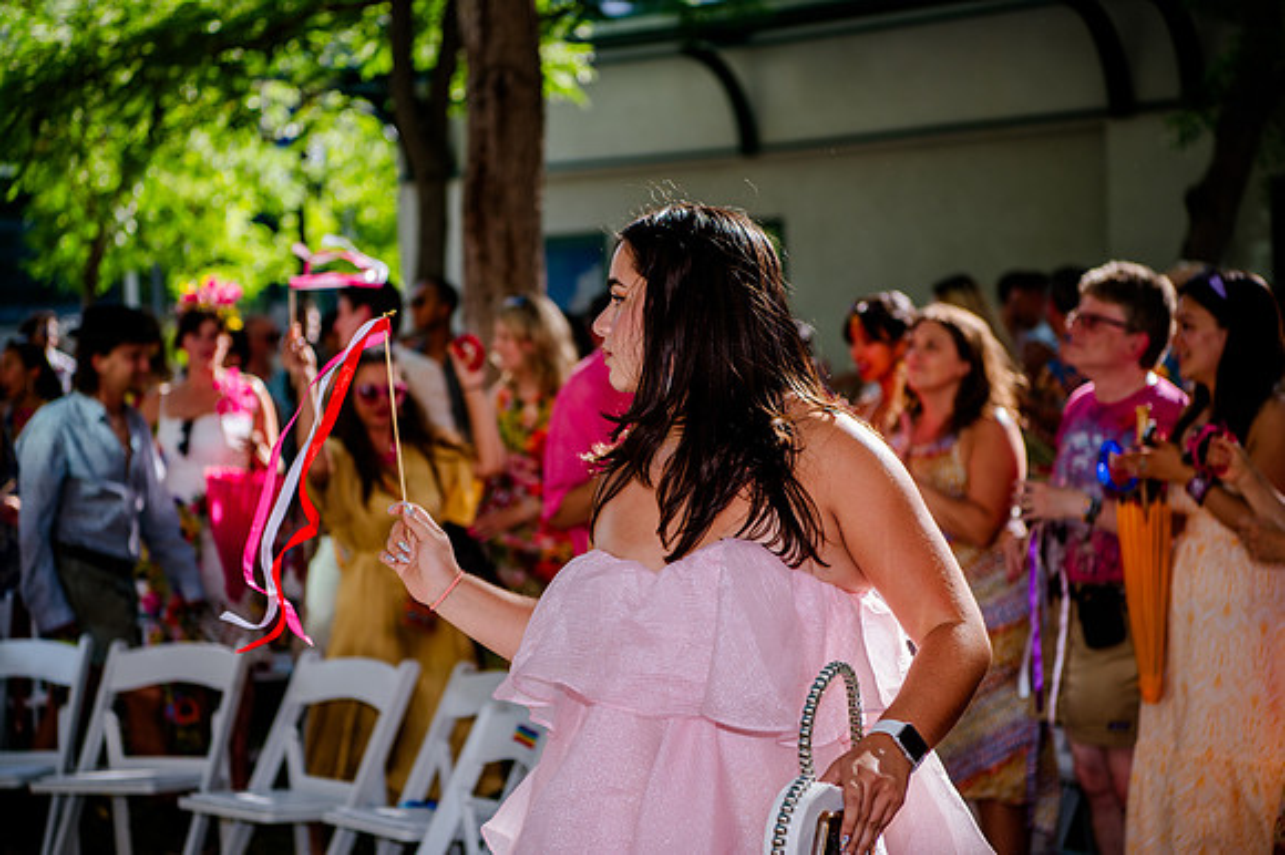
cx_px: 642
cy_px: 428
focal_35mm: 70
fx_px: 2497
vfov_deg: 19.4
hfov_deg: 28.9
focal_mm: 70
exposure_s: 1/640
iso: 200
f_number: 3.5
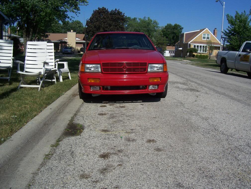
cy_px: 94
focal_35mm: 34
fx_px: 247
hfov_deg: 53.9
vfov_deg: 41.8
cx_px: 126
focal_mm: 5.6
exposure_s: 1/1000
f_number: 5.6
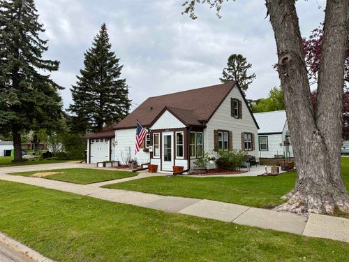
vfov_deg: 56.8
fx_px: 242
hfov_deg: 71.6
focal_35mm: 24
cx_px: 174
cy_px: 131
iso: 80
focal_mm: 6.76
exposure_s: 1/1314
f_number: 1.78
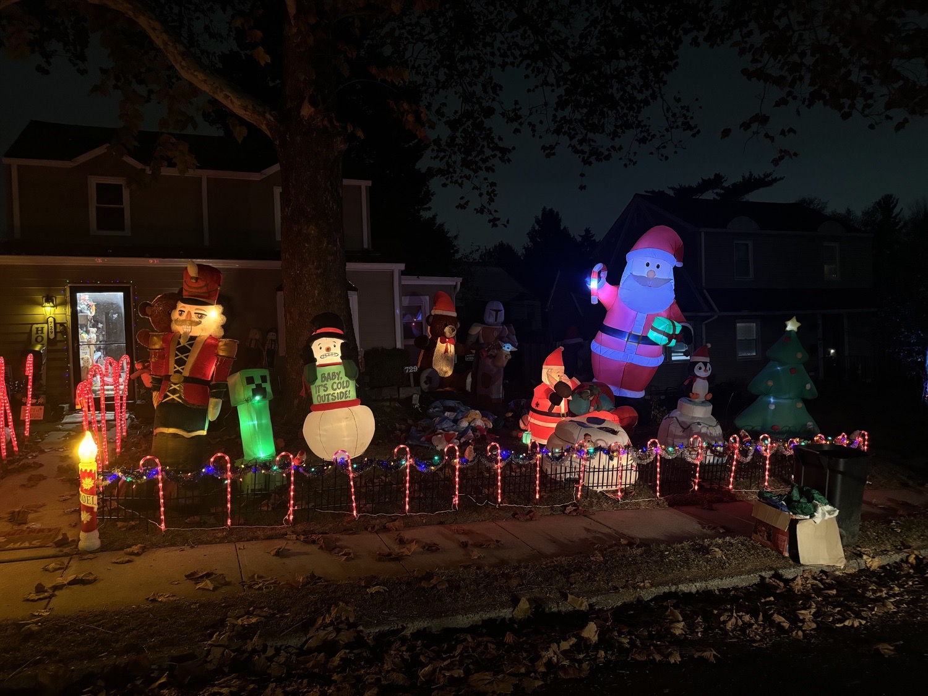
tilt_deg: -0.8
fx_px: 643
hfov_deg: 71.6
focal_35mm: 24
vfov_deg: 56.8
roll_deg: +1.2
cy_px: 348
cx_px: 464
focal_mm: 6.76
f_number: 1.78
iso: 1250
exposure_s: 1/30
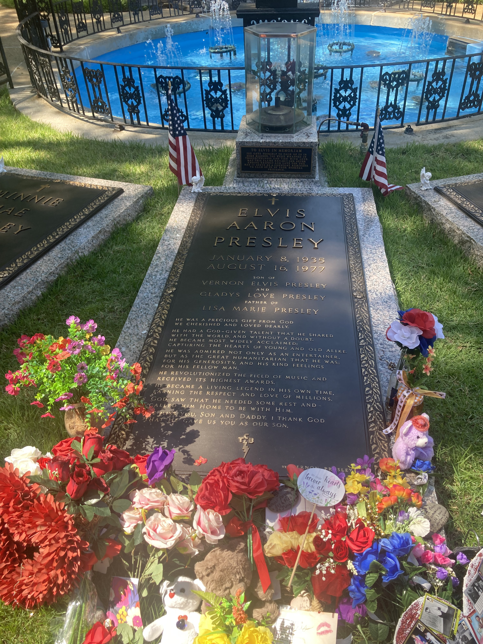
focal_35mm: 28
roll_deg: +1.5
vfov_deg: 63.4
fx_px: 521
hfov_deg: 49.7
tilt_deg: -38.3
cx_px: 242
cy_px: 322
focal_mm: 3.99
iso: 20
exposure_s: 1/355
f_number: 1.8
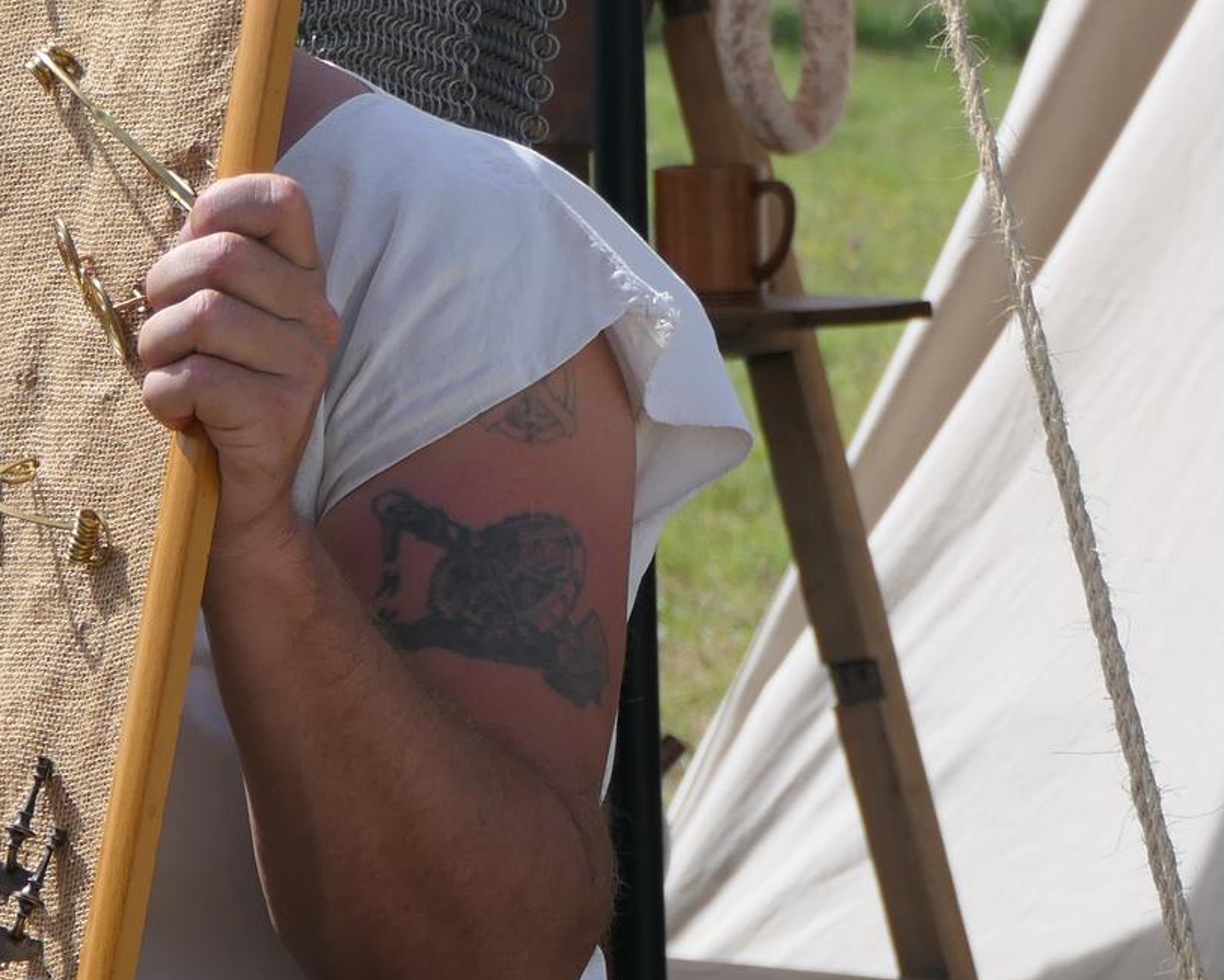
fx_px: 10182
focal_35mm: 281
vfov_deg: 5.5
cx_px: 128
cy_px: 464
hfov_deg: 6.9
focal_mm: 34.7
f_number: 4.1
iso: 125
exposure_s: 1/1000
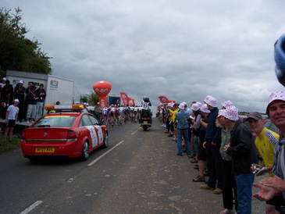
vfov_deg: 39.7
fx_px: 296
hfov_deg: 51.3
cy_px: 107
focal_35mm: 36
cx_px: 142
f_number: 4.8
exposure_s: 1/500
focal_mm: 7.5
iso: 80
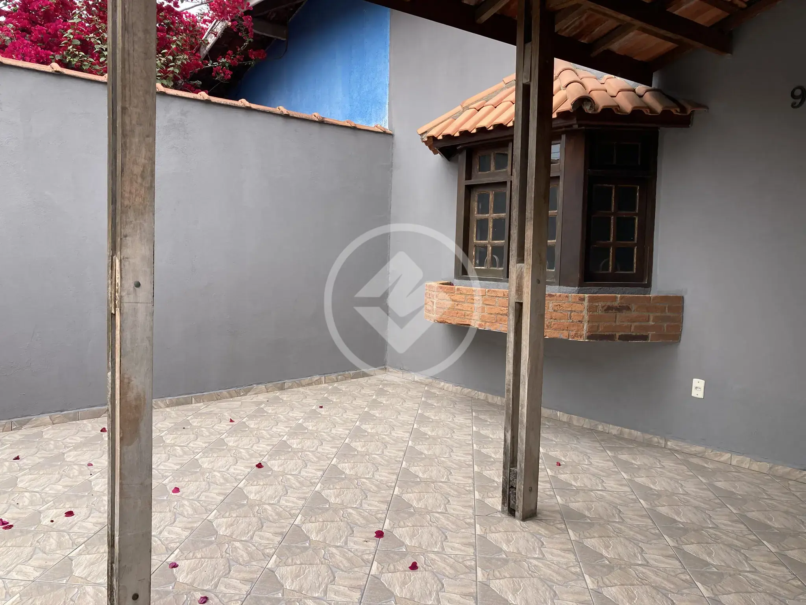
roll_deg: -2.5
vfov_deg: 49.7
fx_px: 652
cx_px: 403
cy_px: 302
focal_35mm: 28
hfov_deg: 63.4
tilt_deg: -4.4
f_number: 1.8
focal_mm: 3.99
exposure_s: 1/500
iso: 20
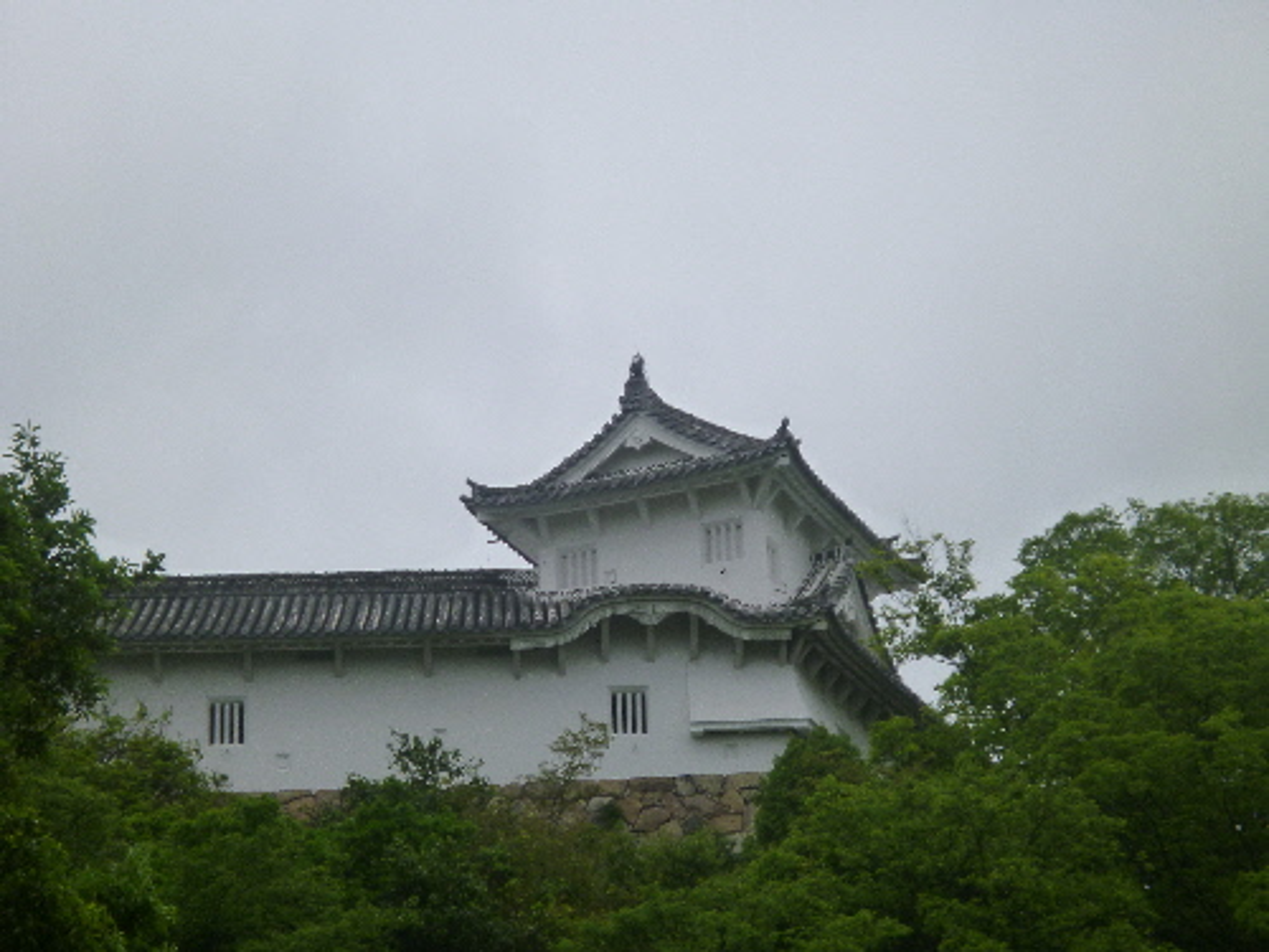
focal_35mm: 120
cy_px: 476
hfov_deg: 16.4
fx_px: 4399
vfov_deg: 12.3
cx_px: 634
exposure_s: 1/200
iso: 160
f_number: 5.9
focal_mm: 21.5
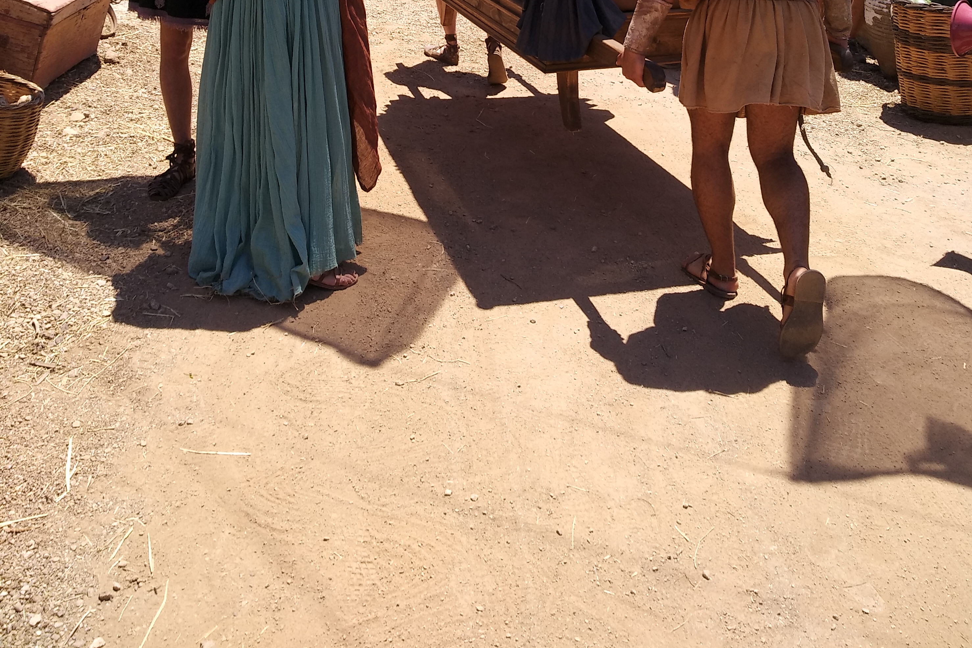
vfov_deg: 37.8
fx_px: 837
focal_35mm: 31
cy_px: 1
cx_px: 494
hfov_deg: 60.3
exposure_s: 1/740
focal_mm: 3.81
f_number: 2.2
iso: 100
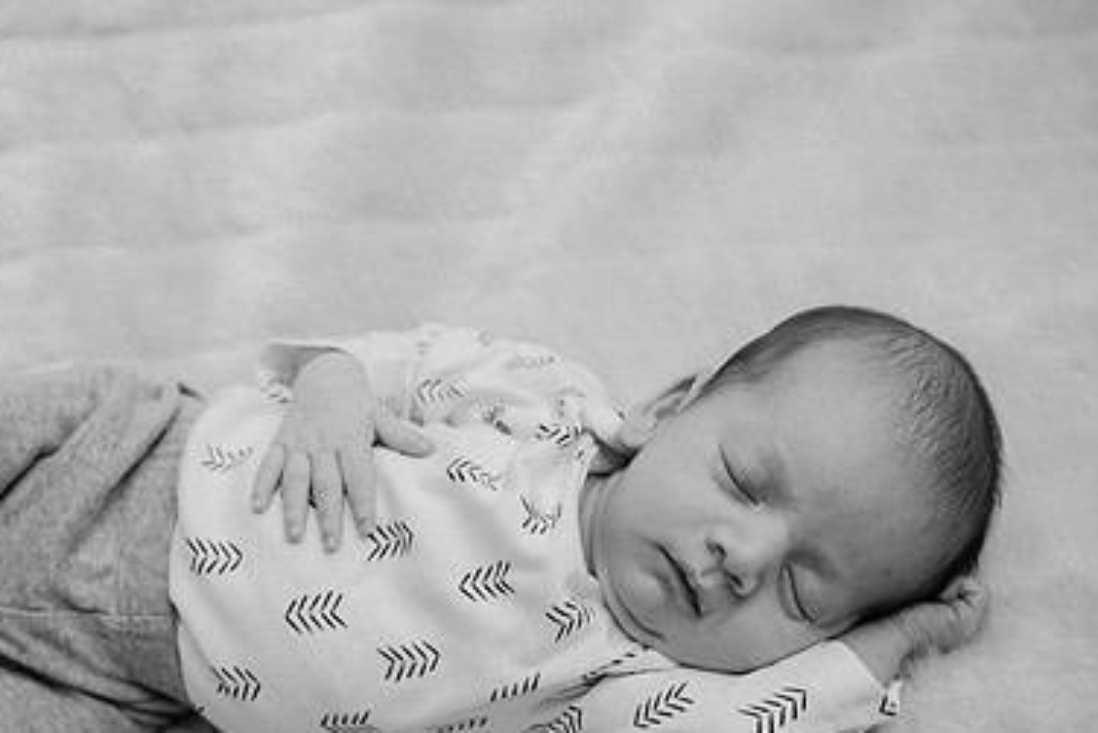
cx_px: 379
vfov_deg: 19.3
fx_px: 2136
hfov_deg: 28.7
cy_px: 552
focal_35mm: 70
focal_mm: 43
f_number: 2.8
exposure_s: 1/500
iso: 800
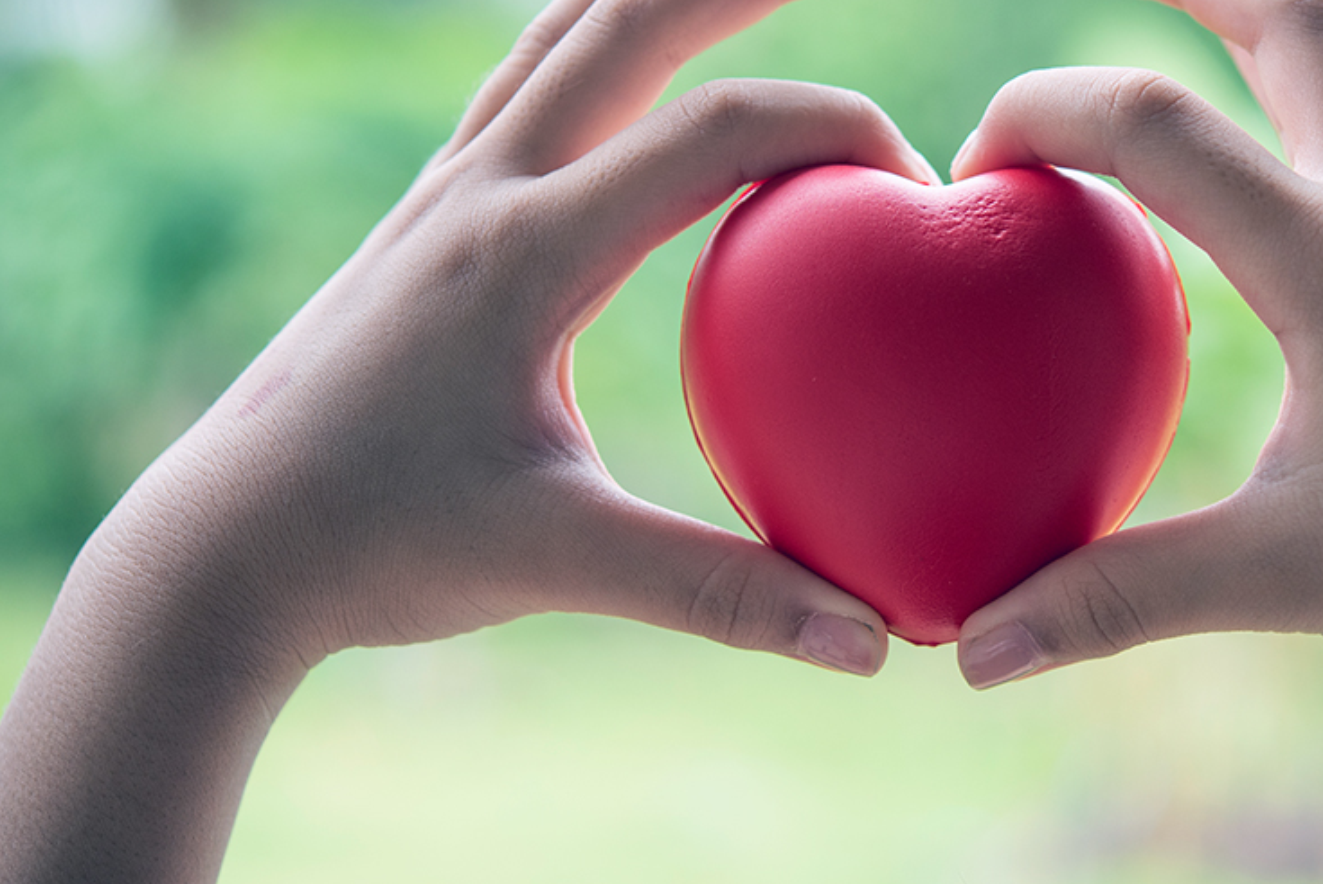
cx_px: 1004
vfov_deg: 13.4
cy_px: 452
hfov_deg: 19.8
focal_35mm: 102
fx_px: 3751
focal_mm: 60
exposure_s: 1/400
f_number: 4
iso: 200
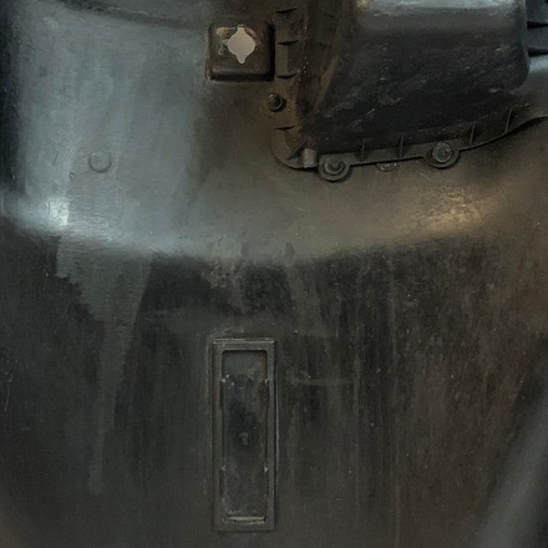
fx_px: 1290
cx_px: 237
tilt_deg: -22.6
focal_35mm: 72
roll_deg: -0.5
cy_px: 212
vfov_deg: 23.9
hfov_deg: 24.0
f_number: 1.8
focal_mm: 3.99
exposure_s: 1/17
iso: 100
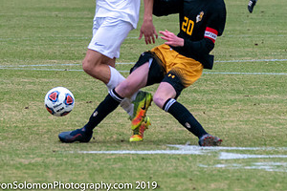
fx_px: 5078
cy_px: 66
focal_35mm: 637
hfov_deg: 3.2
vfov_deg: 2.2
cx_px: -41
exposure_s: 1/1000
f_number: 5.6
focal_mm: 200
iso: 2500
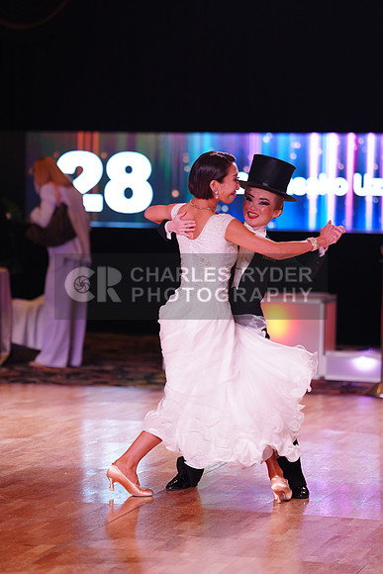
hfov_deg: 10.3
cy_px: 287
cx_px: 192
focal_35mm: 133
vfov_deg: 15.4
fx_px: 2121
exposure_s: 1/250
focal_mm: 133
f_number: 2.8
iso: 800
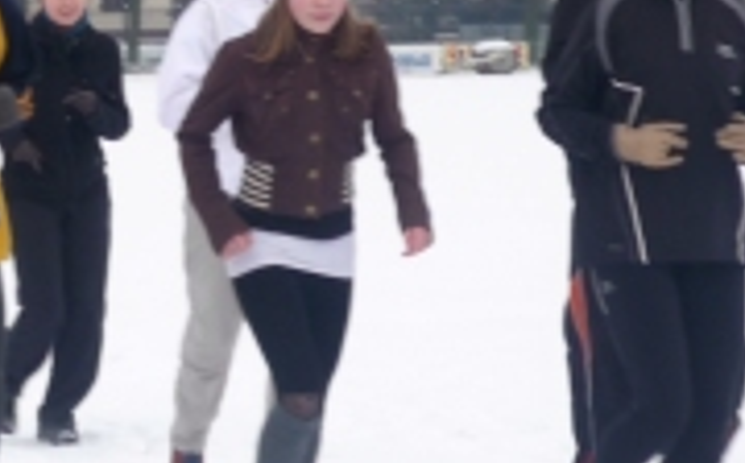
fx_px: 4015
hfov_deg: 10.6
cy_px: -178
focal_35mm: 198
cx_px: 157
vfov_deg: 6.5
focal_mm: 12.3
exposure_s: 1/160
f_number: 4.1
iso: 100
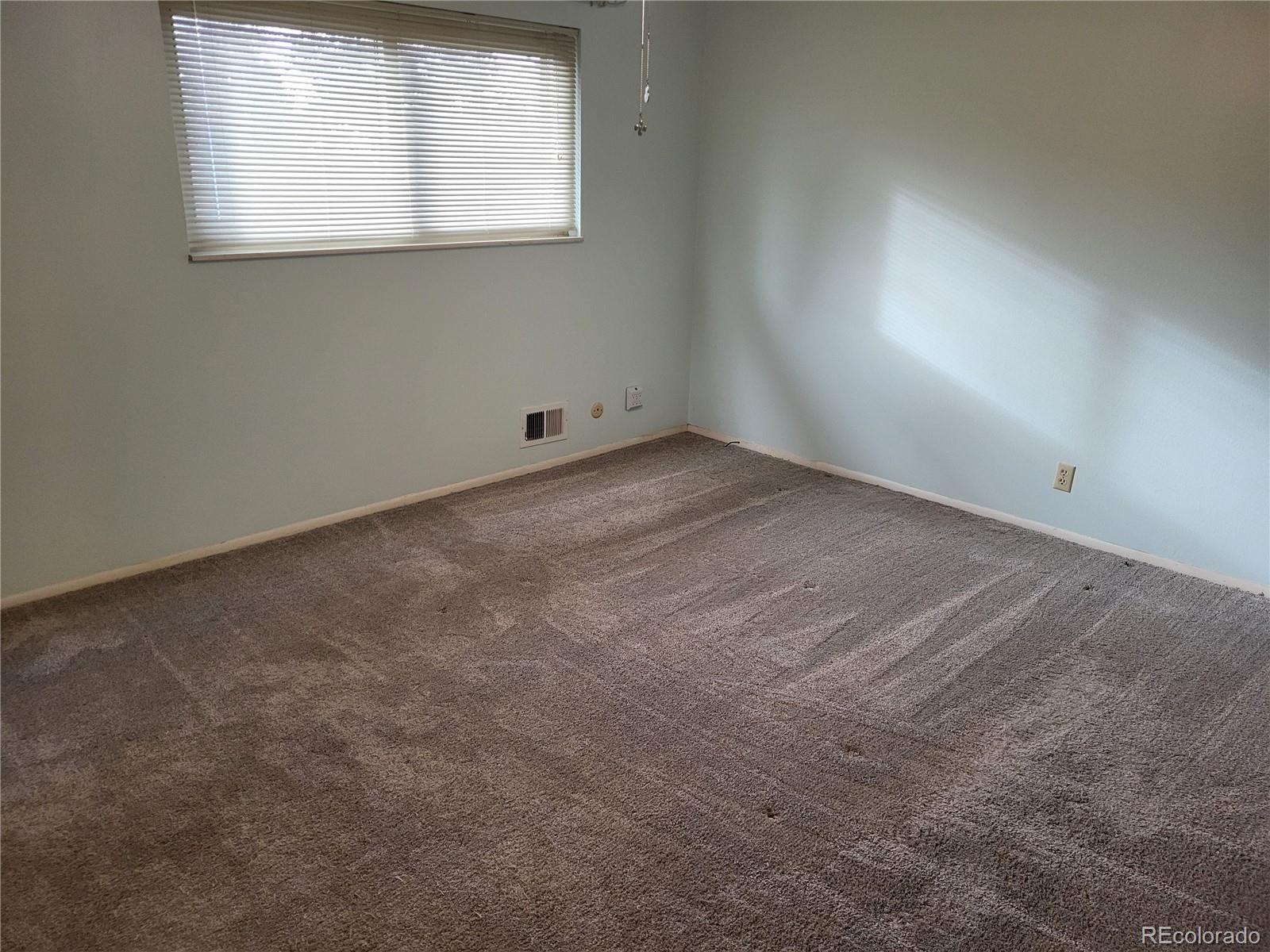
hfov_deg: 67.3
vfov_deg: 53.1
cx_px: 635
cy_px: 476
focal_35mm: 26
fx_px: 954
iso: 320
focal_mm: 5.4
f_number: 1.8
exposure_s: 1/120
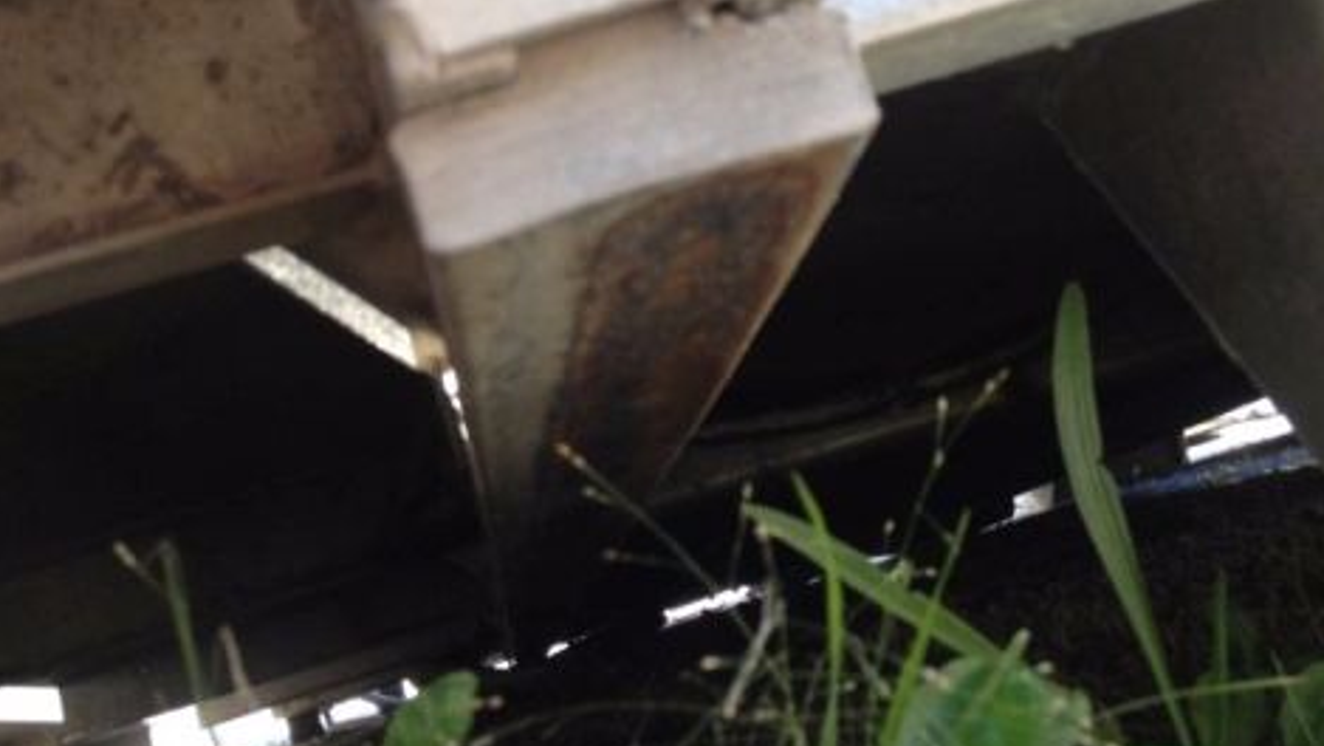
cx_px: 565
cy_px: 266
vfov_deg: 23.0
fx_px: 1826
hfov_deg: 39.8
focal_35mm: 52
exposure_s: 1/60
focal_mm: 4.28
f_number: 2.4
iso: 64
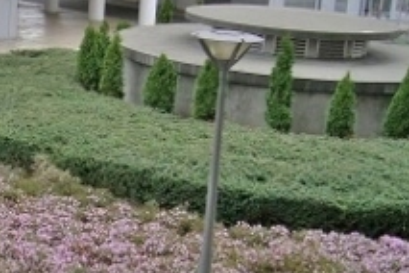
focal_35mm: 83
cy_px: 253
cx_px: 8
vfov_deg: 16.2
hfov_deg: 23.5
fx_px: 943
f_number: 2.9
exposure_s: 1/52.7
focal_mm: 5.7
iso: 50
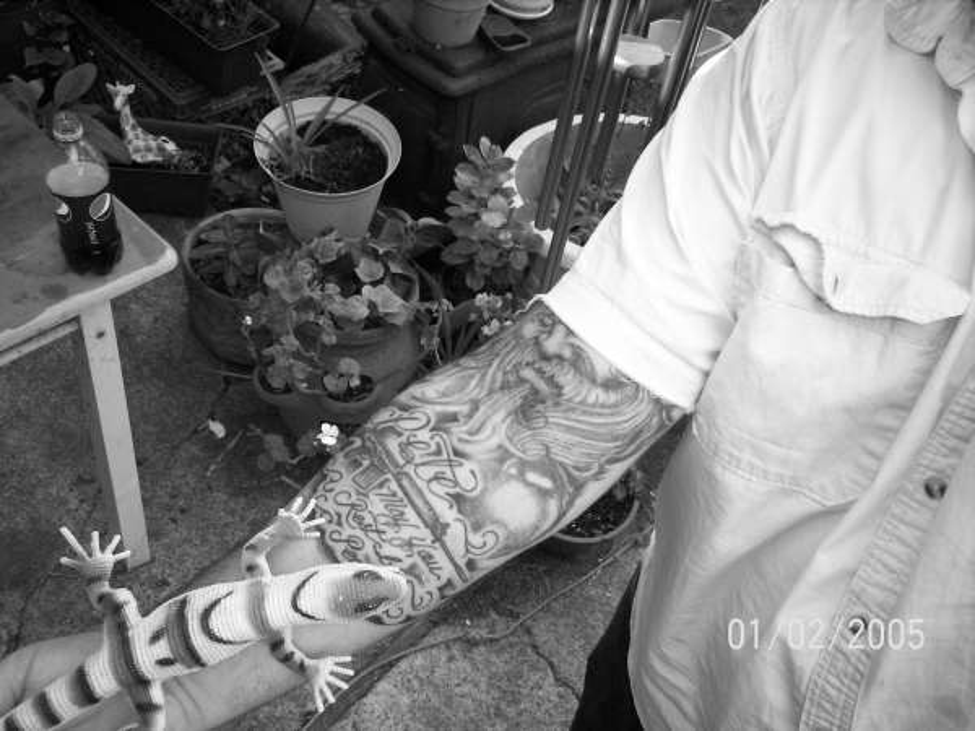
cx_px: 488
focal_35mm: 36
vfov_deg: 39.7
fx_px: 1014
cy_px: 366
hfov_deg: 51.4
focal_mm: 6
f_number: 4.5
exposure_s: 1/76.6
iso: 140
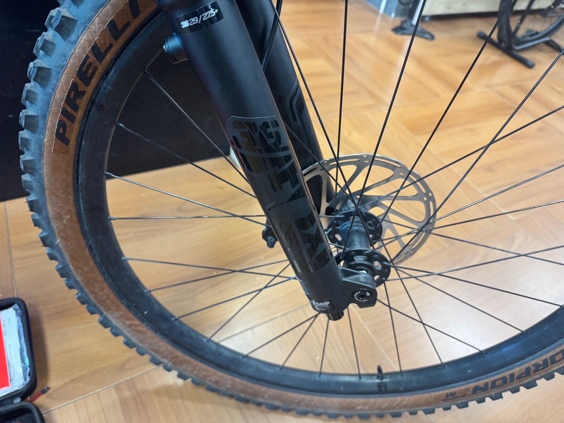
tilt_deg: -45.0
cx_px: 282
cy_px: 212
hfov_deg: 71.6
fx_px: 391
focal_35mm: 24
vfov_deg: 56.8
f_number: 1.78
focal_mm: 6.76
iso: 250
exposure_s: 1/50
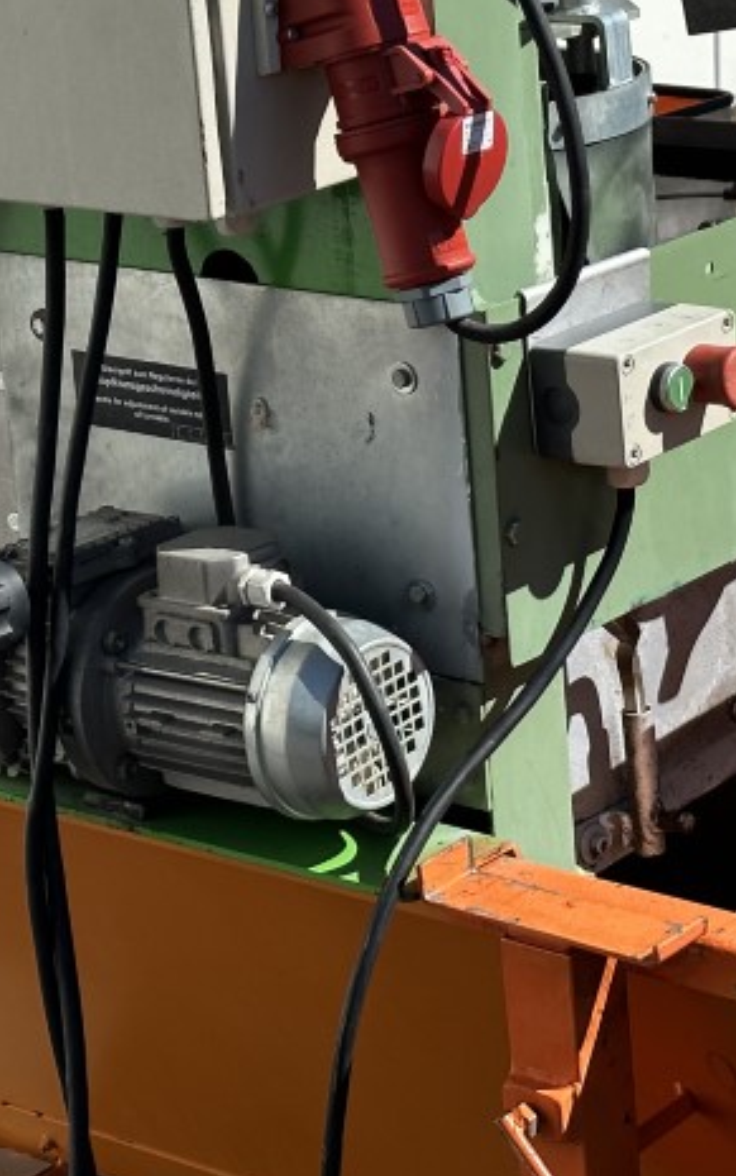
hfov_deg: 11.7
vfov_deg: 18.5
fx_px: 3591
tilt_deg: -15.3
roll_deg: +2.6
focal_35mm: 112
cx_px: 521
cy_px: 298
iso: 64
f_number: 1.78
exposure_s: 1/4785
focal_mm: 6.86
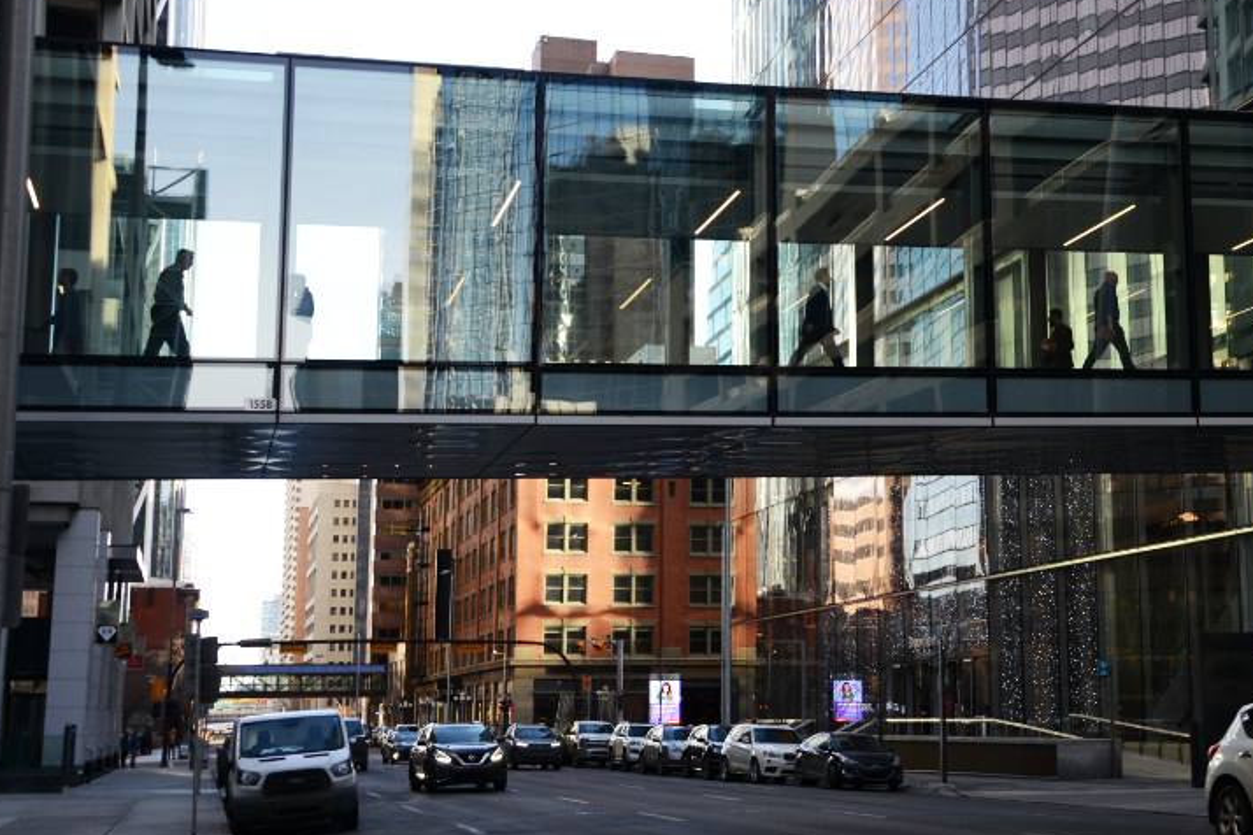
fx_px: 1949
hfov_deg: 35.3
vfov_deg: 24.2
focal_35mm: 56
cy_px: 362
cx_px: 837
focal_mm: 40
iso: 250
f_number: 4
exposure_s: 1/320
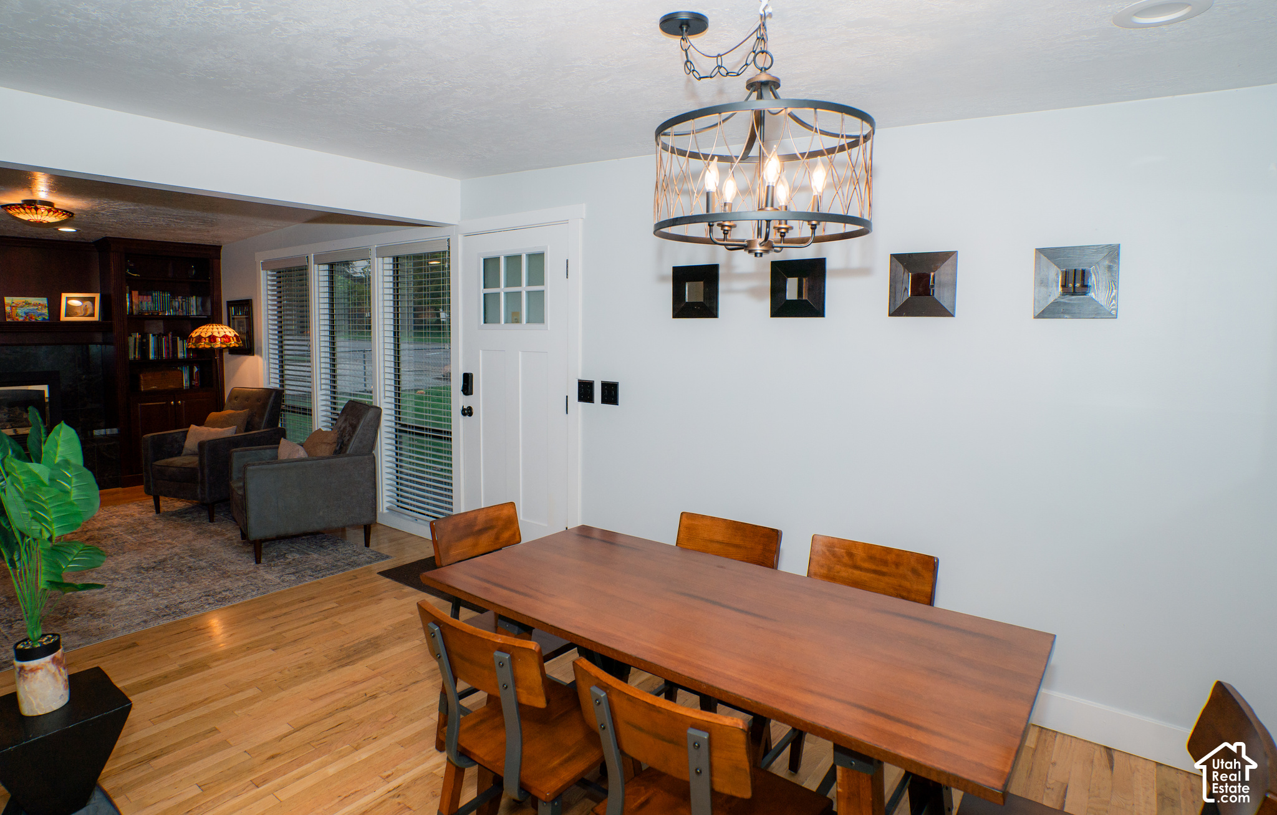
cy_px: 381
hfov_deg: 87.0
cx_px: 591
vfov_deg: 62.5
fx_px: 671
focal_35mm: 19
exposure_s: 1/250
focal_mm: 17
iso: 250
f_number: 4
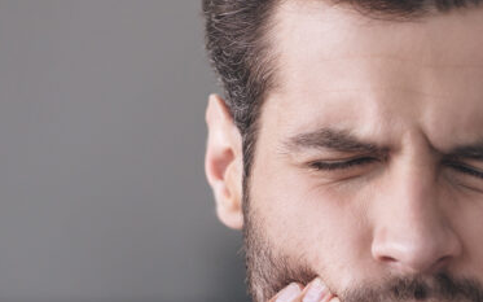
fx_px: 7370
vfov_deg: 2.3
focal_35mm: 560
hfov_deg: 3.8
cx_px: 370
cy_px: 275
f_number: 3.5
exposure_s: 1/100
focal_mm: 200
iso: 320
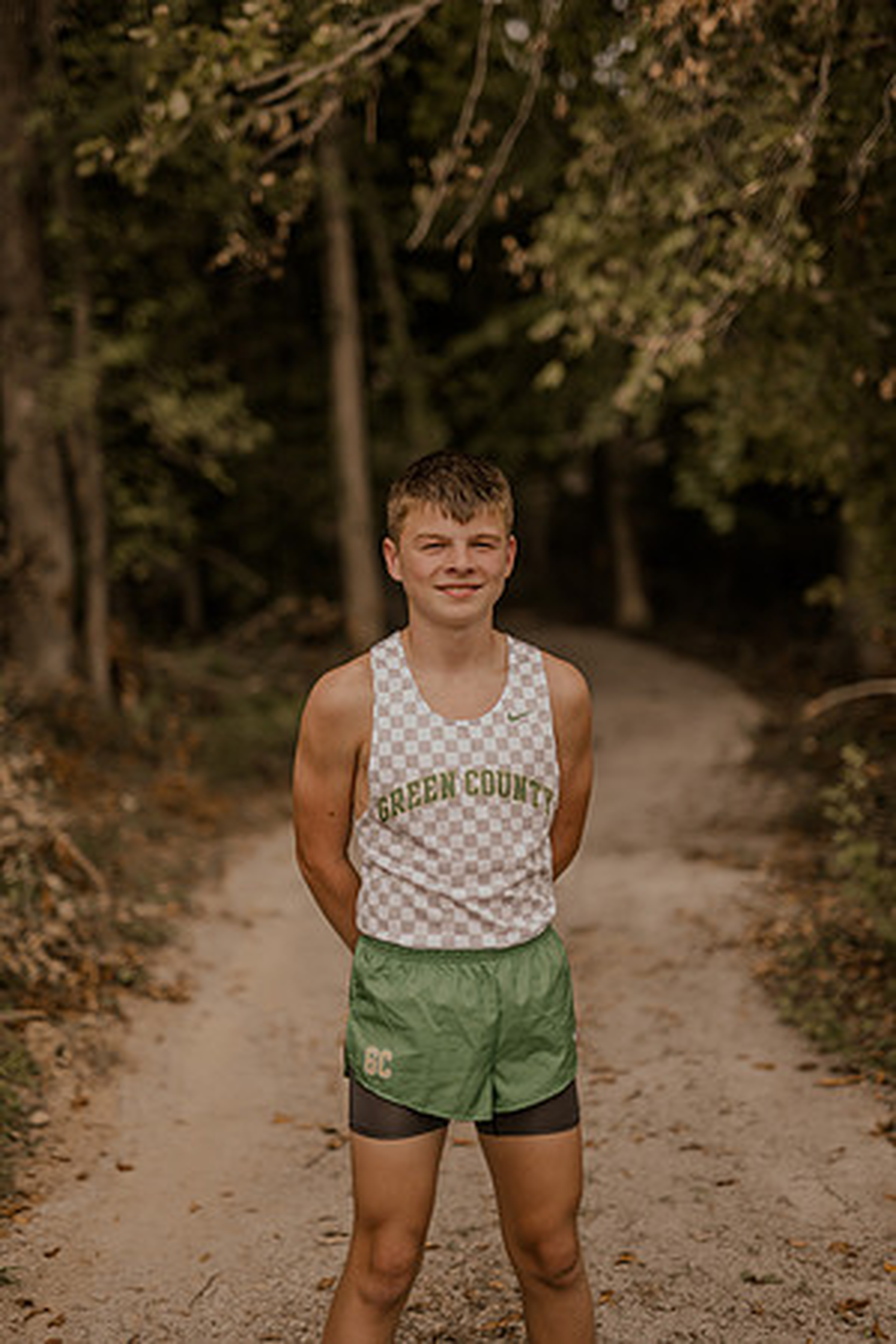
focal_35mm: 50
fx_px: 1867
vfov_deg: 39.6
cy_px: 672
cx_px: 448
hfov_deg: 27.0
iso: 64
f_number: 1.4
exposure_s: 1/1250
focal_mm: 50
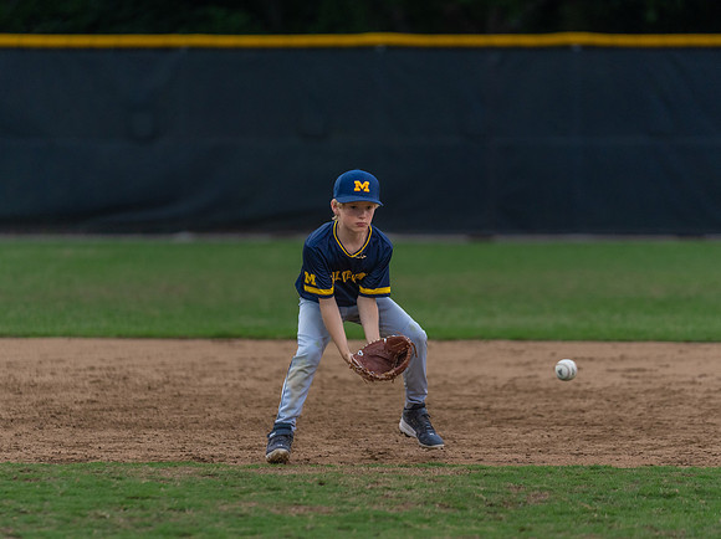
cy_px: 302
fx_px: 5231
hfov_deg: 7.9
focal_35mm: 251
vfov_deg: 5.9
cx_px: 349
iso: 1000
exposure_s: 1/1000
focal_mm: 200
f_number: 2.8
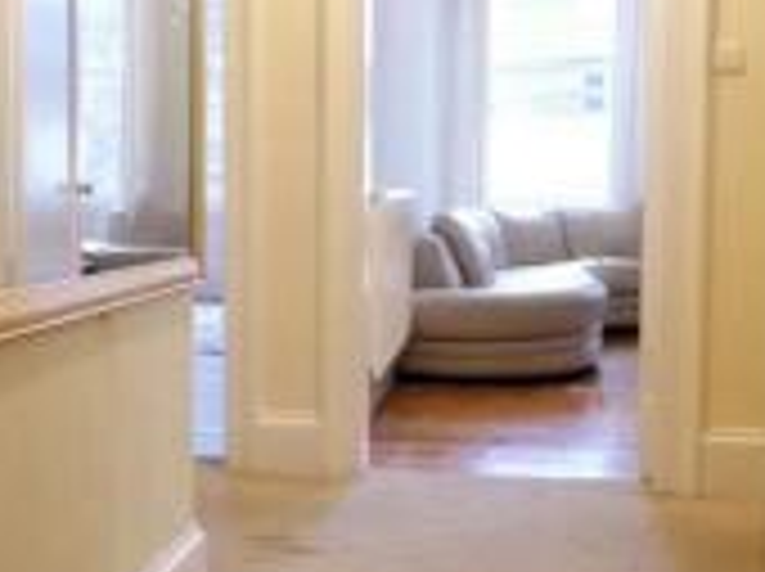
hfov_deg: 39.6
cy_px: 259
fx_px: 1059
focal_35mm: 48
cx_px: 328
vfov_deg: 30.2
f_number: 4
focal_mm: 7
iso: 2000
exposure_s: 1/60
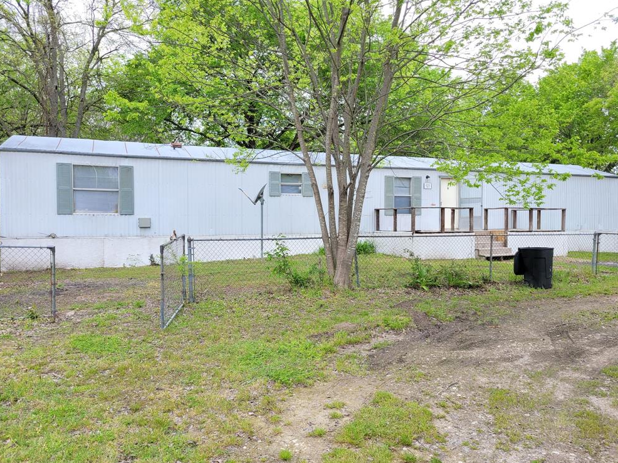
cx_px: 308
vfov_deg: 51.4
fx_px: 482
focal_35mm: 27
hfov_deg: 65.3
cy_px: 238
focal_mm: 5.4
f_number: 1.8
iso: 40
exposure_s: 1/431
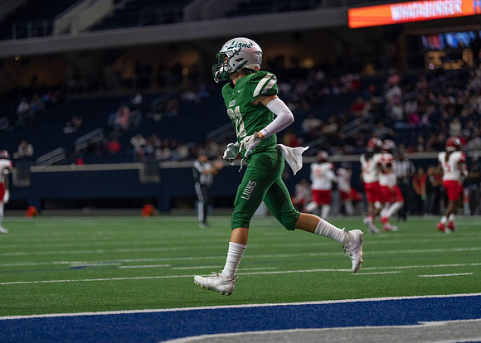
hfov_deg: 12.6
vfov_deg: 9.0
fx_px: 2175
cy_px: 172
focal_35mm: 159
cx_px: 240
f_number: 2.8
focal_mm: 152
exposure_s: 1/1000
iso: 1600
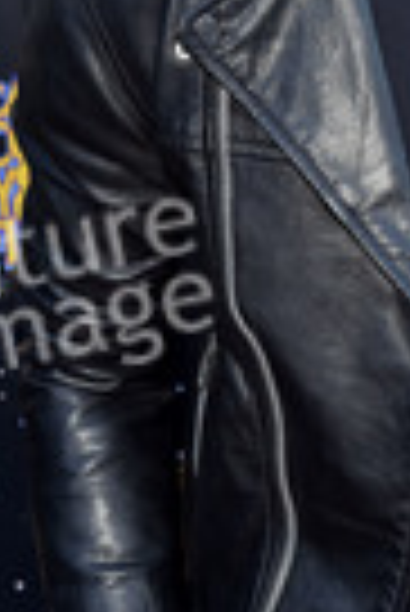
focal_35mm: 182
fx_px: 3101
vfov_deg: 11.2
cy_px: 81
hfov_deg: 7.5
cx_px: 475
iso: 500
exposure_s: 1/320
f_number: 6.3
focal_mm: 62
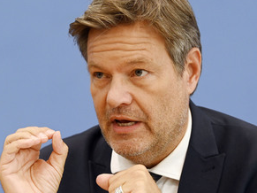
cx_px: 89
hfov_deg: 9.2
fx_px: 1603
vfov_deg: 6.9
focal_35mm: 216
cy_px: 106
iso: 3200
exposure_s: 1/1000
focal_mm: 145
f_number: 5
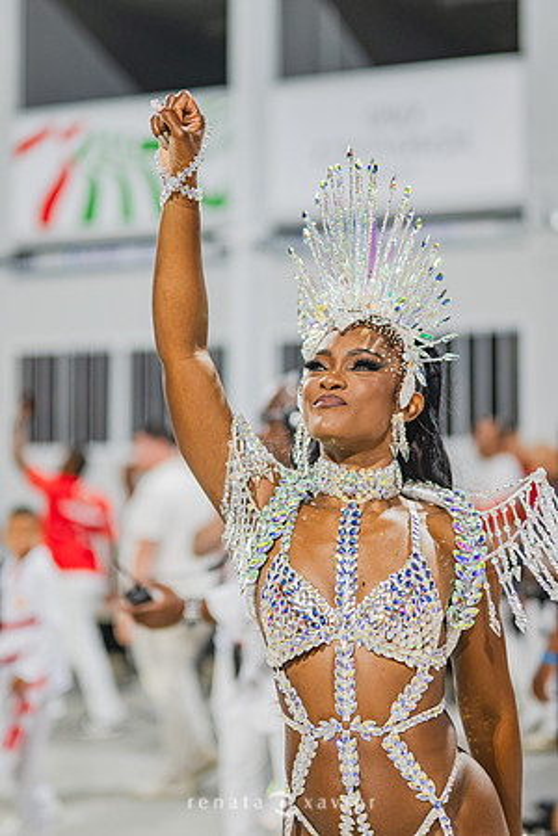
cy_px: 418
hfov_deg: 18.2
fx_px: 1744
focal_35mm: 75
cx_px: 279
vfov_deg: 27.0
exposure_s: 1/1000
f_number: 1.3
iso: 1600
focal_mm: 50
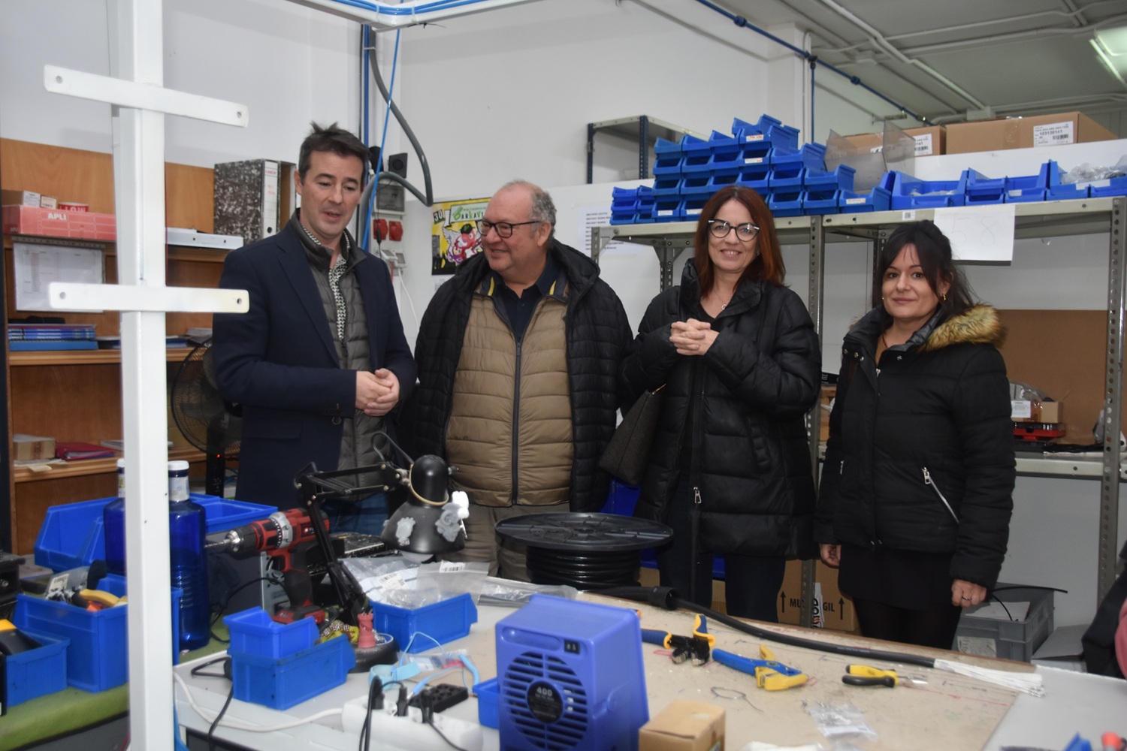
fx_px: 1080
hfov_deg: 55.1
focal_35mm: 34
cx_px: 564
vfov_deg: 38.4
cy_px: 376
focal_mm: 23
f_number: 3.8
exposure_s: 1/60
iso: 640
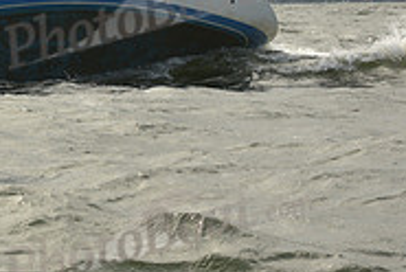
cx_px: -108
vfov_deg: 6.3
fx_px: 2474
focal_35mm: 219
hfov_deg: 9.2
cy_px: -71
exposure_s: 1/800
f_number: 9
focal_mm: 70
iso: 250
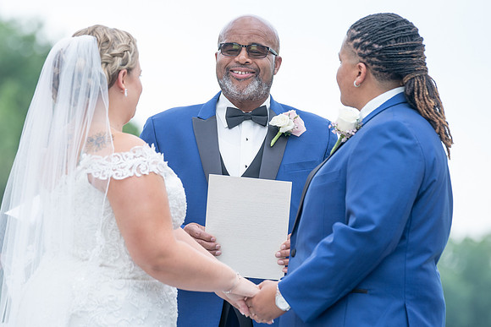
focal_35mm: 292
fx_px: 3982
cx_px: 173
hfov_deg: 7.1
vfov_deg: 4.7
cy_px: 130
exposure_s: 1/200
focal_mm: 186
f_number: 4
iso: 160
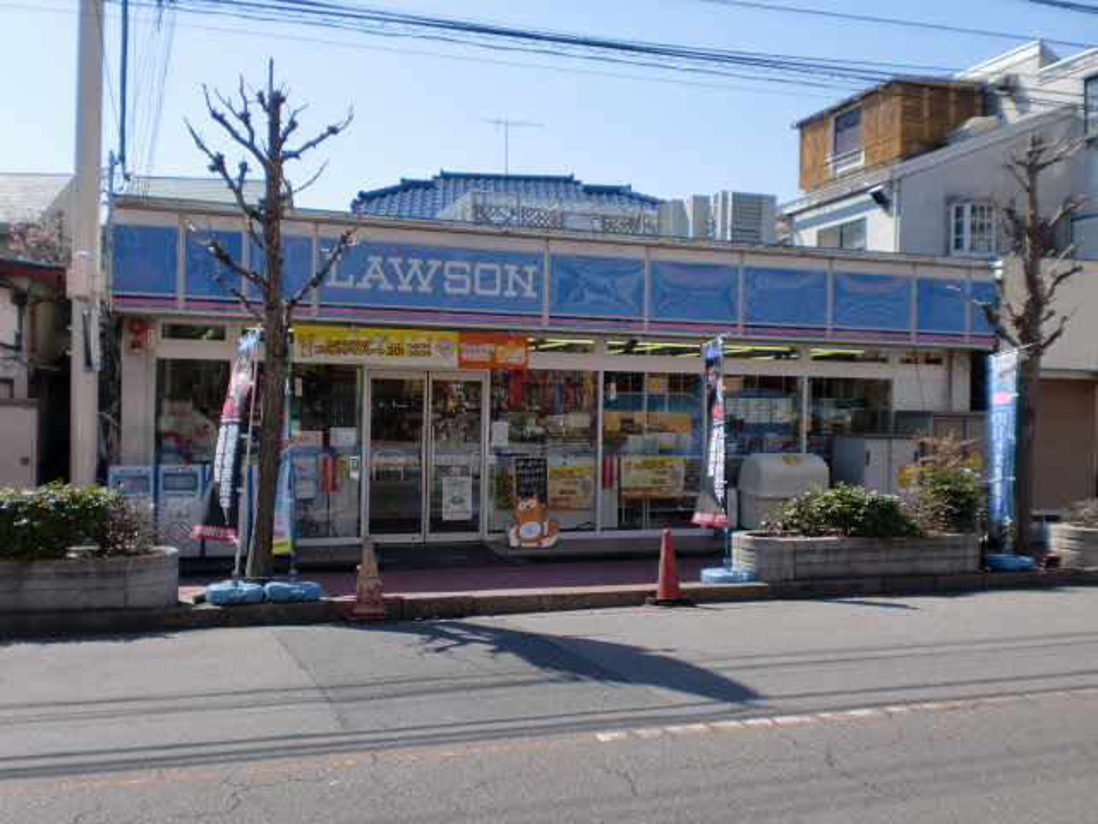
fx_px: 1110
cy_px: 412
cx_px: 549
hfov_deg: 52.6
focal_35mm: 35
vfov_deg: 40.7
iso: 64
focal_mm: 6.3
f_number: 3.1
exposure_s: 1/800
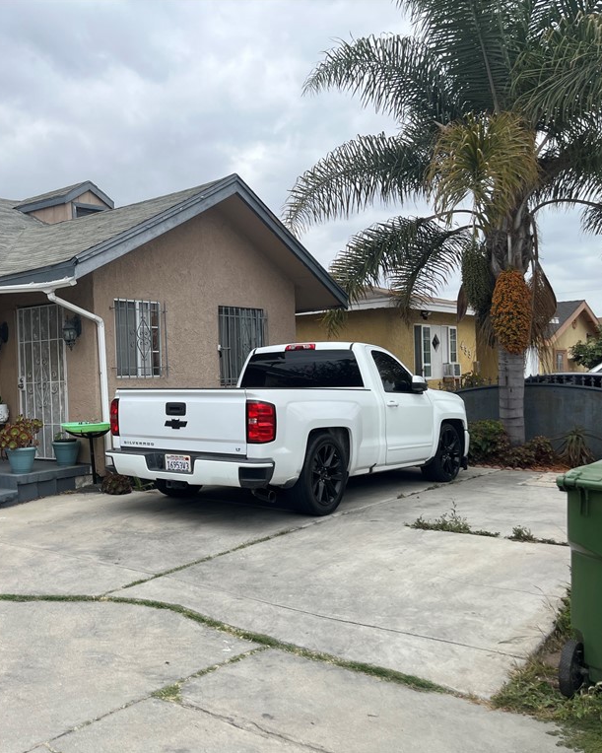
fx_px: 757
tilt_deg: +1.0
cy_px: 376
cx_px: 144
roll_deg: +2.2
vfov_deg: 52.9
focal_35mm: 34
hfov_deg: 41.9
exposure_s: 1/3745
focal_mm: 5.1
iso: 50
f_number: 1.6
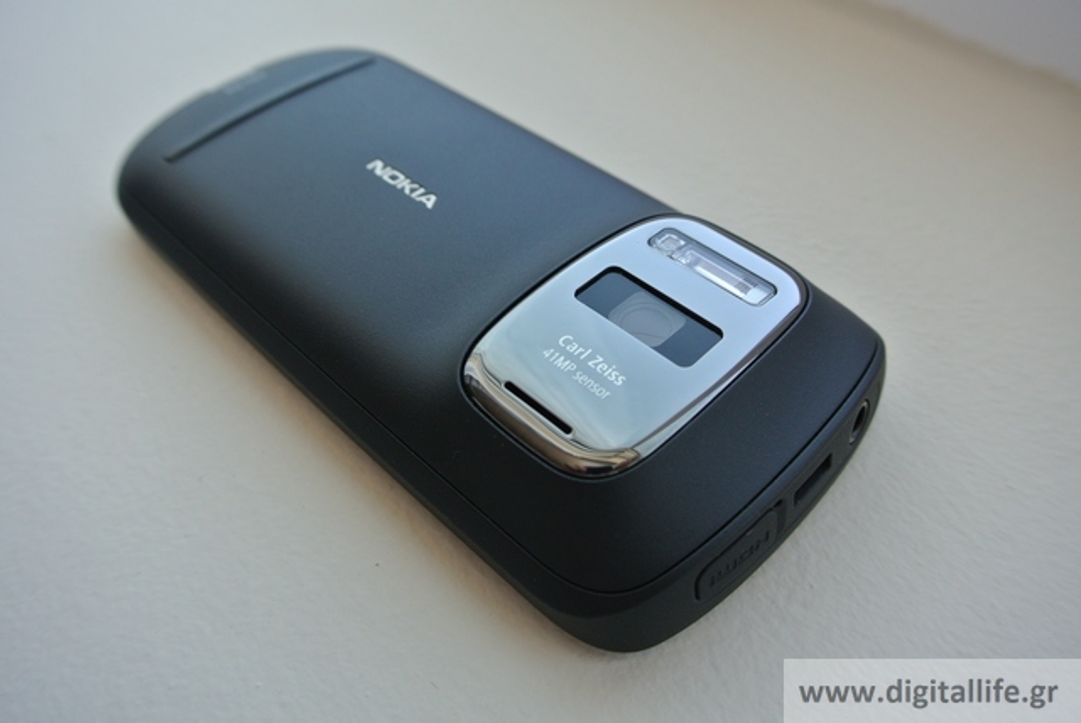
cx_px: 540
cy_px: 362
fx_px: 872
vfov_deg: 45.0
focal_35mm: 29
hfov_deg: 63.6
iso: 200
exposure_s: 1/125
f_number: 5.6
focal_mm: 11
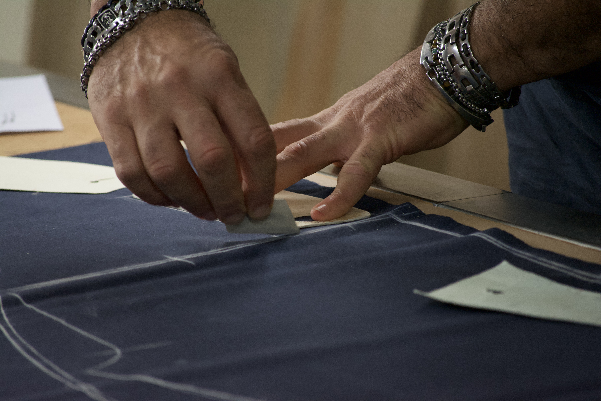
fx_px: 5008
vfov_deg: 4.6
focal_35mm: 300
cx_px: 300
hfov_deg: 6.9
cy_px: 200
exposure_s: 1/125
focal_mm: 200
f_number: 5.6
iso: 2500
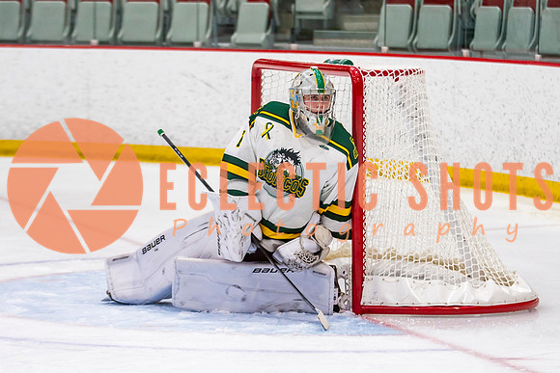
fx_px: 2910
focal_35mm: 187
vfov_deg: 7.3
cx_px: 317
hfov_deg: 11.0
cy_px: 187
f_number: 2.8
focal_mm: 105
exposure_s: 1/640
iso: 1250
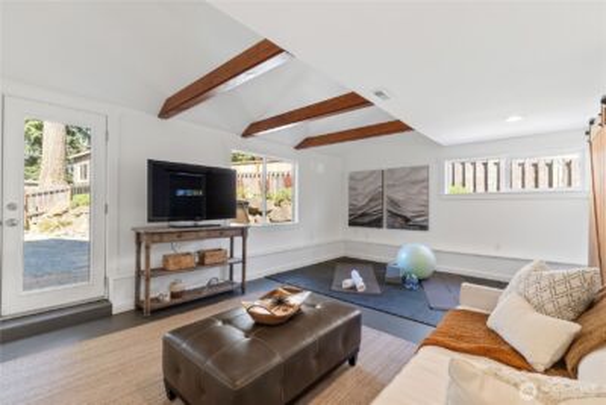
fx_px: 269
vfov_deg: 73.8
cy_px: 202
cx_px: 303
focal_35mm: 16
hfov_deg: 96.7
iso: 125
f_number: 8
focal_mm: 16
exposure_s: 1/6
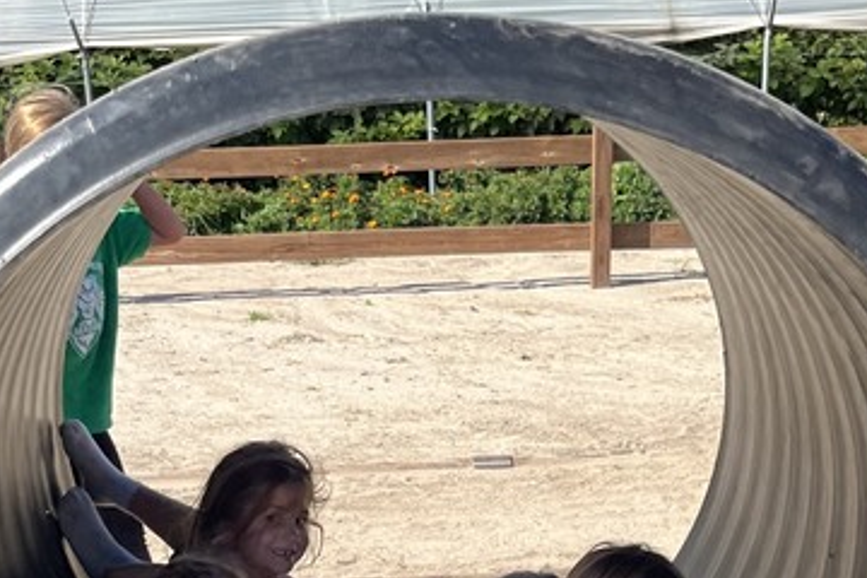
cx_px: 402
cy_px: 621
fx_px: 1854
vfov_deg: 17.2
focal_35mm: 77
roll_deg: +2.2
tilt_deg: -25.3
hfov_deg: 26.3
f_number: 1.6
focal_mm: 5.1
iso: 50
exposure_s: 1/2571
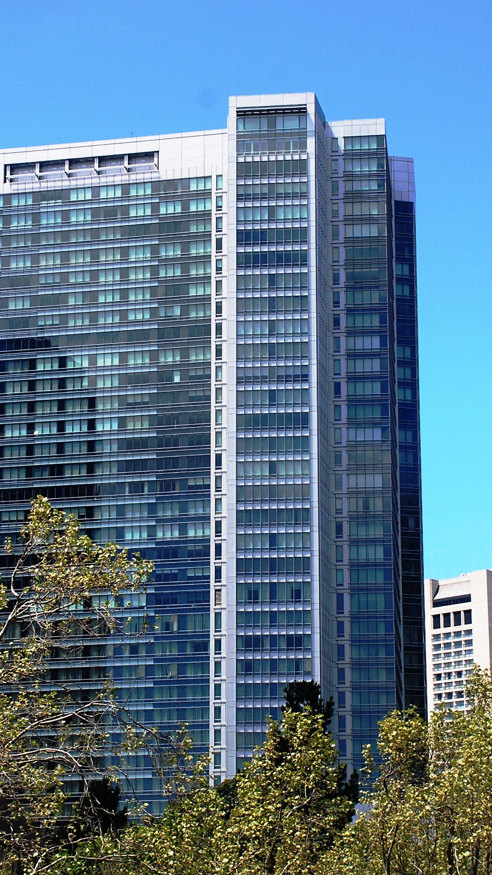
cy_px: 435
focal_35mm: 90
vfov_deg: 23.7
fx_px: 2087
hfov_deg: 13.4
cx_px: 230
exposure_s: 1/125
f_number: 9
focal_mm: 38
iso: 200
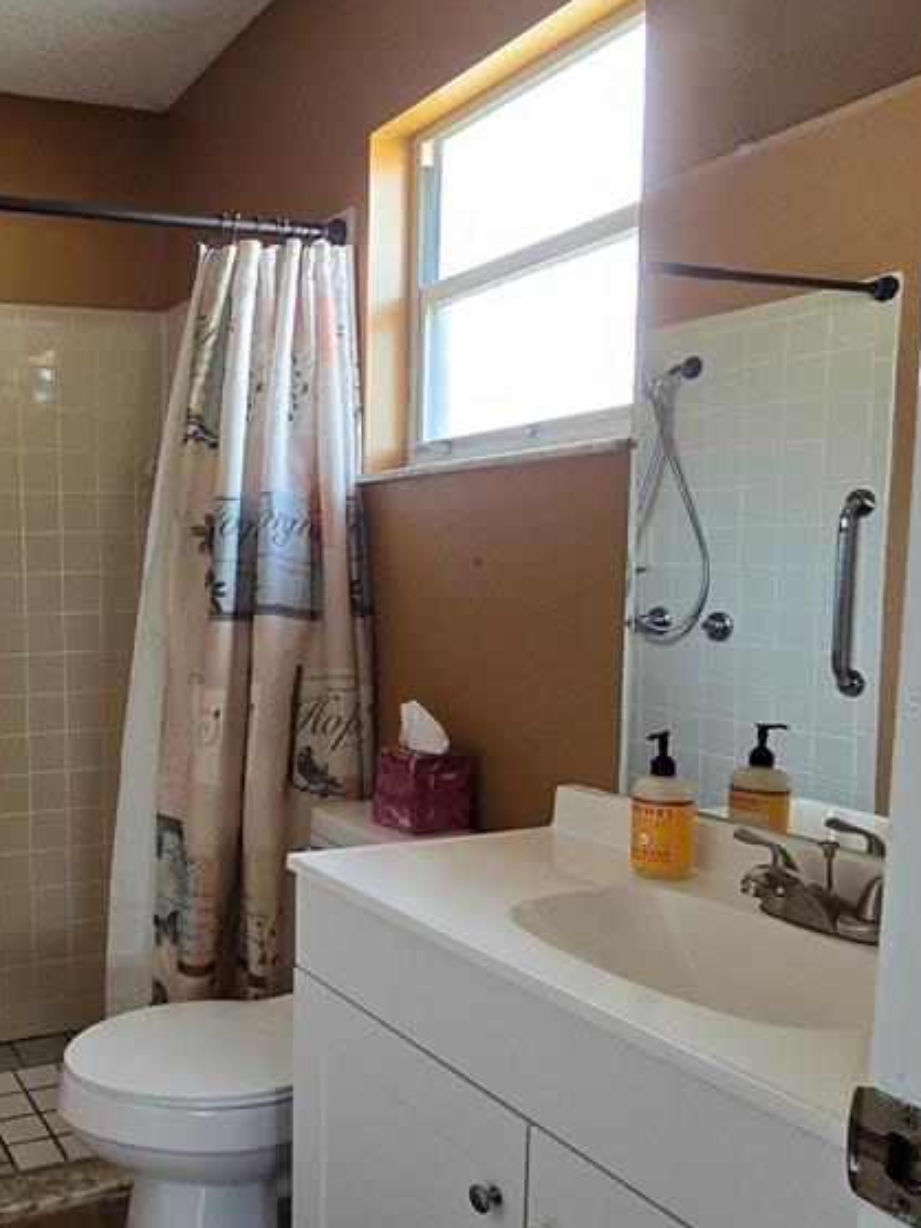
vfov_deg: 63.1
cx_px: 68
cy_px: 703
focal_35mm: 28
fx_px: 993
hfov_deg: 44.6
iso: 200
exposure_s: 1/60
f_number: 2.2
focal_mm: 2.2
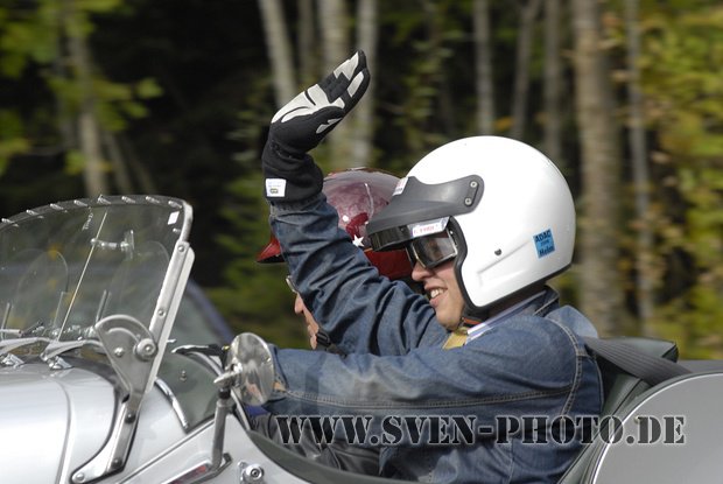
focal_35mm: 255
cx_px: 362
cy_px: 242
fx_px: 5127
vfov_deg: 5.4
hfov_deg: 8.1
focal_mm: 170
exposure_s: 1/500
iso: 250
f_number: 7.1
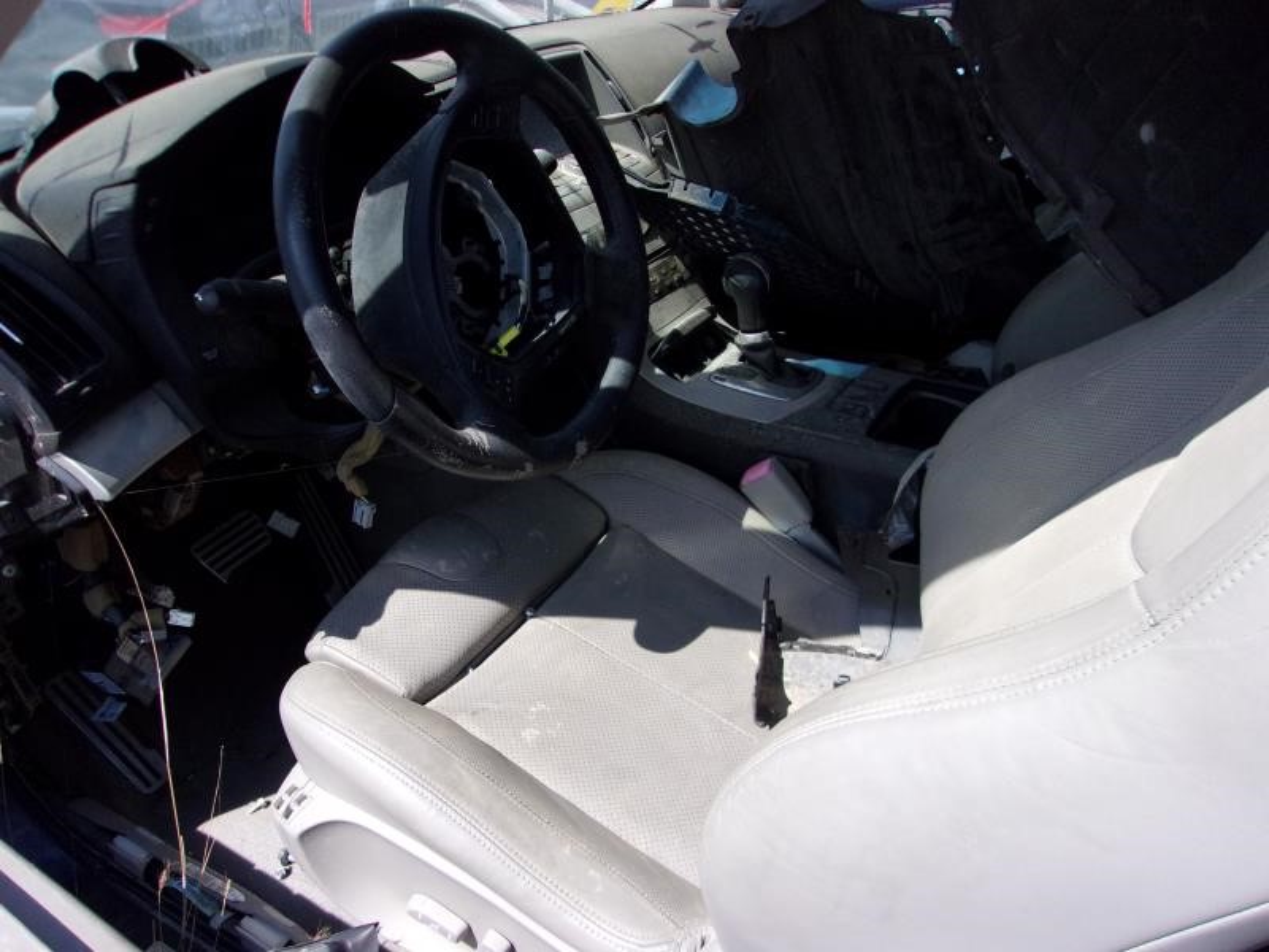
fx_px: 990
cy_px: 476
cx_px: 634
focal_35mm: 27
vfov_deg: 51.4
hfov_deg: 65.3
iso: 200
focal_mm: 4.9
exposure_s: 1/140
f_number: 10.4
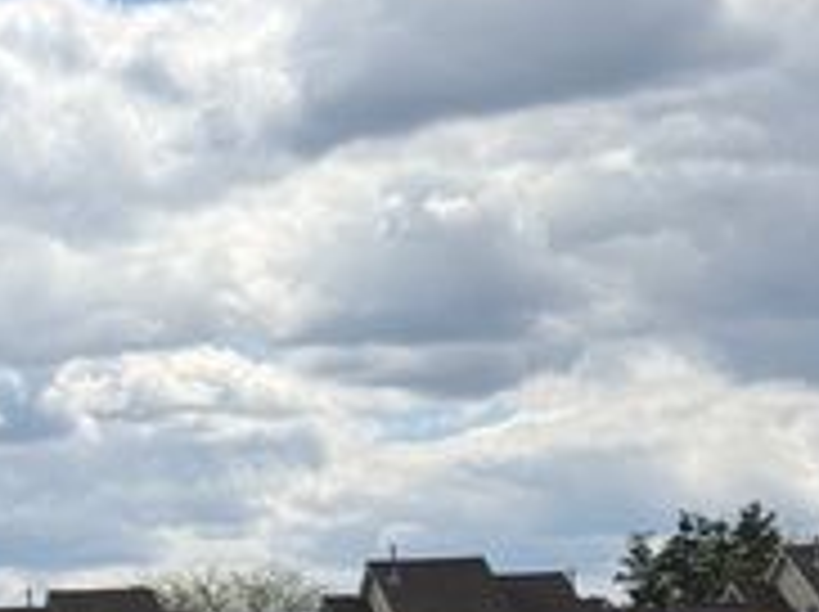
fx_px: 3119
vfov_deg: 11.0
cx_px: -266
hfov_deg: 14.3
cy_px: 731
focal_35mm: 132
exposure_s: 1/6024
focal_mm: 6.76
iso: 64
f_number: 1.78
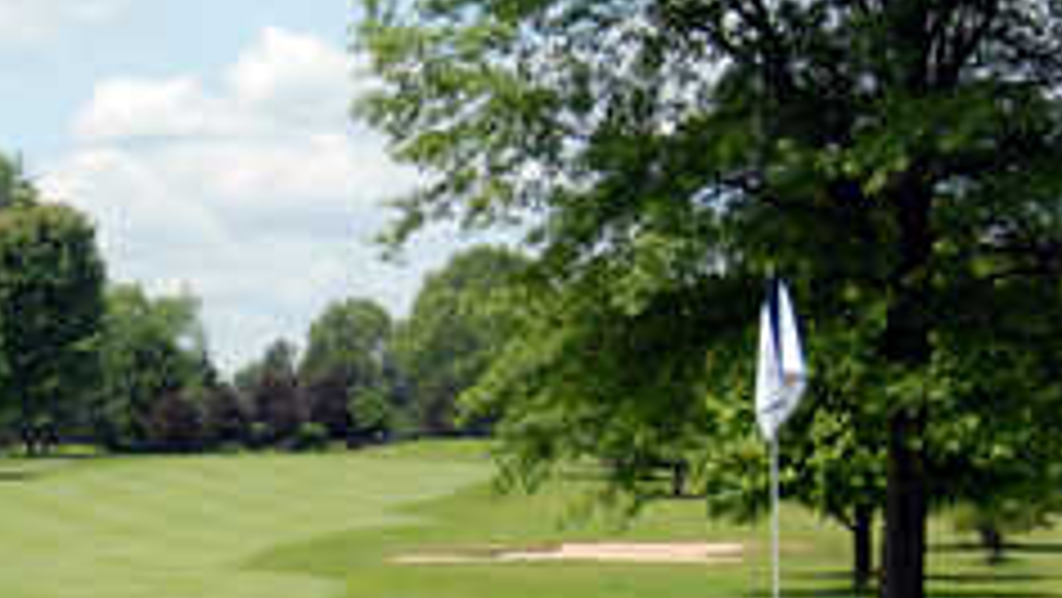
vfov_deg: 8.1
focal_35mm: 149
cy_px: 701
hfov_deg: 14.2
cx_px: 22
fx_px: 4210
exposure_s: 1/320
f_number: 8
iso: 200
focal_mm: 35
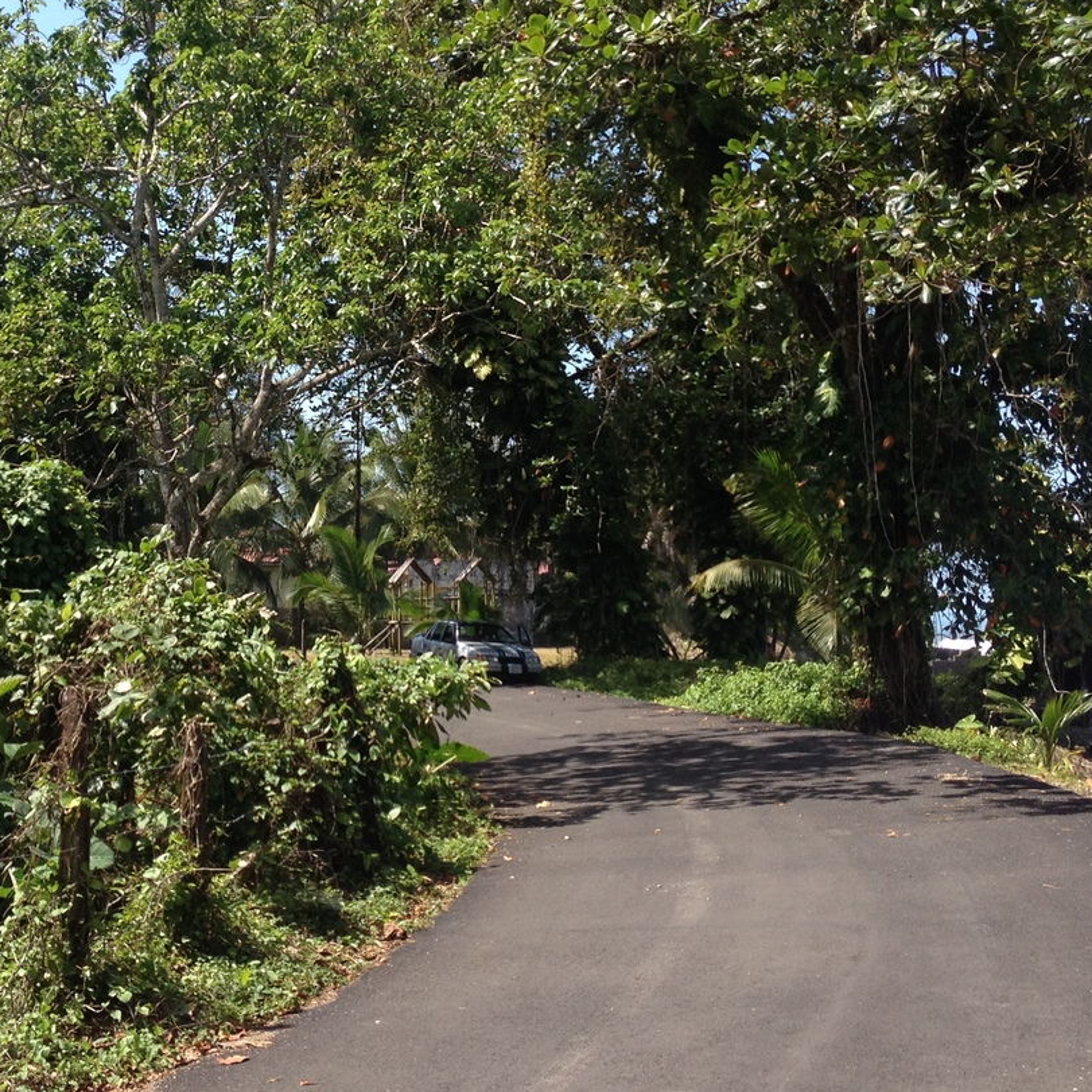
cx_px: 351
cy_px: 404
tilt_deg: +2.7
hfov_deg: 28.0
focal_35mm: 61
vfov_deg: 28.0
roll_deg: +0.4
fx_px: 2177
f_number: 2.4
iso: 50
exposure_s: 1/863
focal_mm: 4.28
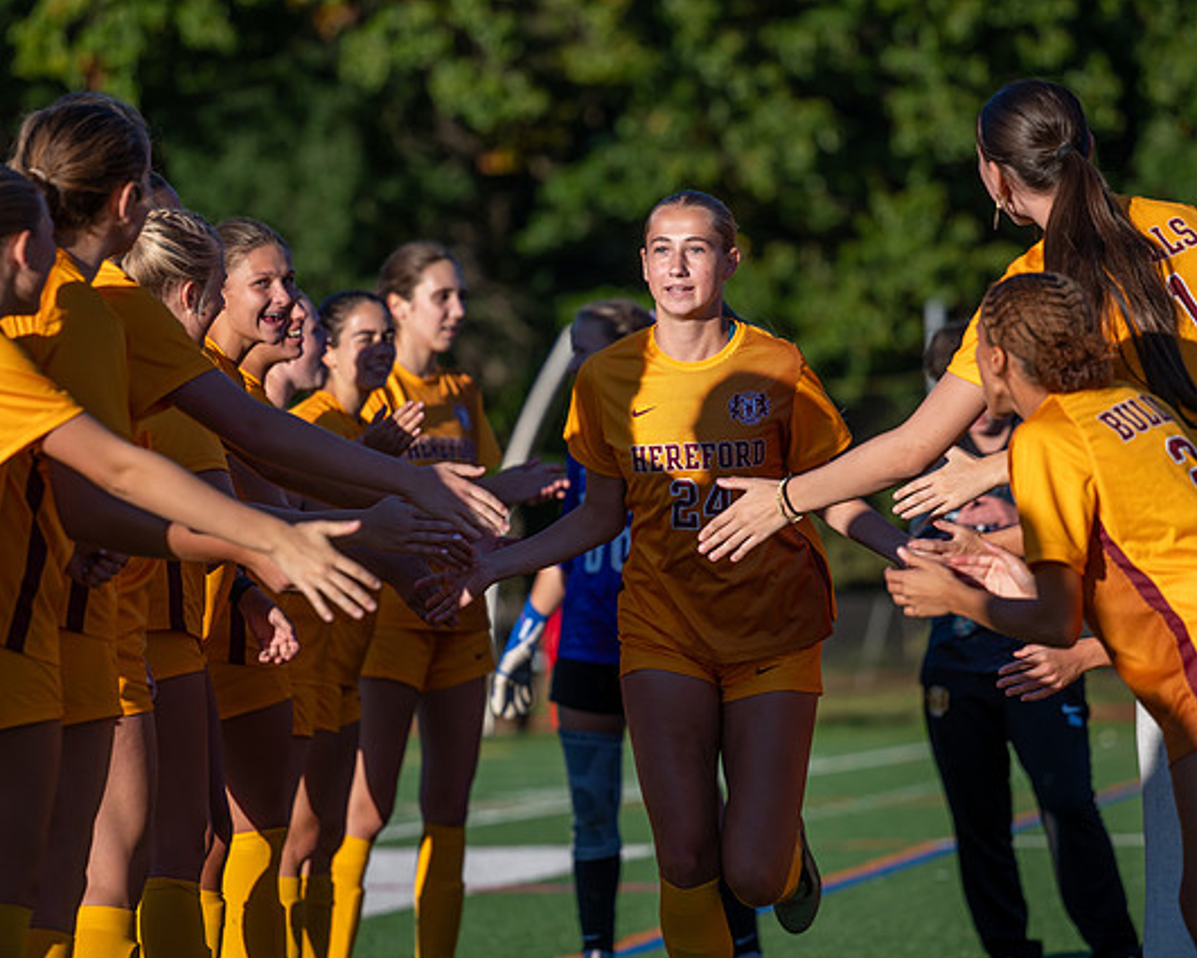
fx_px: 6130
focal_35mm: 173
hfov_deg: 11.2
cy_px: 440
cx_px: 602
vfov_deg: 8.9
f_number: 2.8
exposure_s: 1/2000
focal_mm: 125
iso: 80
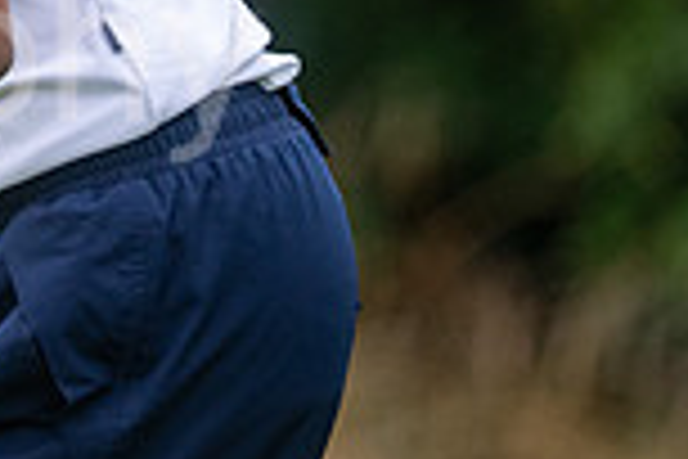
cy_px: -162
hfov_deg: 1.2
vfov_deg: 0.8
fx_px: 32658
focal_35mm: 1709
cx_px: -310
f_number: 4
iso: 500
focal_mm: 300
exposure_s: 1/1600
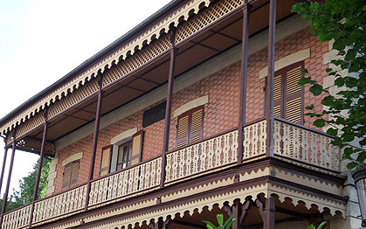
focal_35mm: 66
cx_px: 177
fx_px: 658
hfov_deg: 31.1
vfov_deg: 19.7
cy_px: 140
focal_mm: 10.5
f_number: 4.8
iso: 100
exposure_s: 1/125
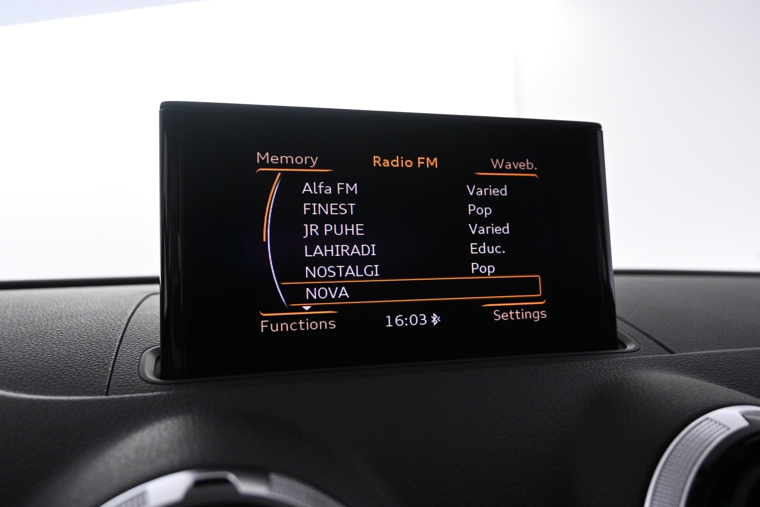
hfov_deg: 64.6
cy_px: 254
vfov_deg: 45.7
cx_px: 380
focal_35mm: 28
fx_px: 602
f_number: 4.5
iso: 3200
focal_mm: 19
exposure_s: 1/80
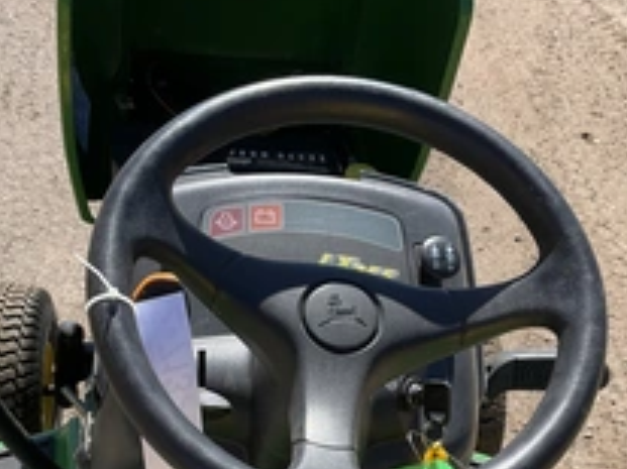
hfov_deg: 34.3
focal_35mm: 56
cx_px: 282
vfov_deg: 25.4
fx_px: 1014
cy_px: 405
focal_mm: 3
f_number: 1.8
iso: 25
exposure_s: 1/929
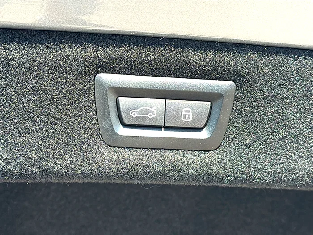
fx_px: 506
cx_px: 156
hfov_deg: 34.3
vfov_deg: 26.1
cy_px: 118
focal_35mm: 56
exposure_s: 1/487
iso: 80
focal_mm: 6.86
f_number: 1.78
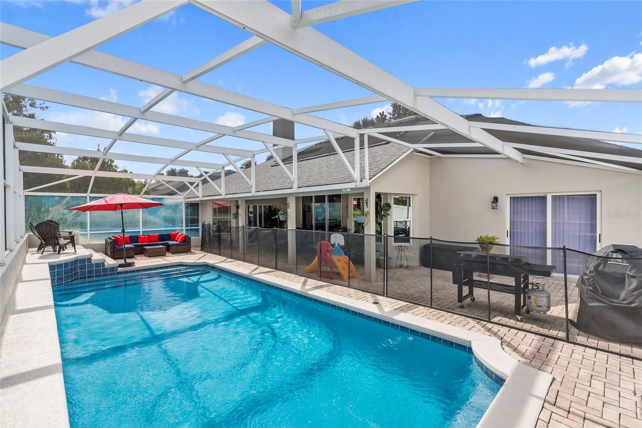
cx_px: 321
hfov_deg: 96.7
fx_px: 285
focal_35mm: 16
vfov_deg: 73.8
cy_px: 214
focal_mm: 16
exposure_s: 1/13
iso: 100
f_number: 8
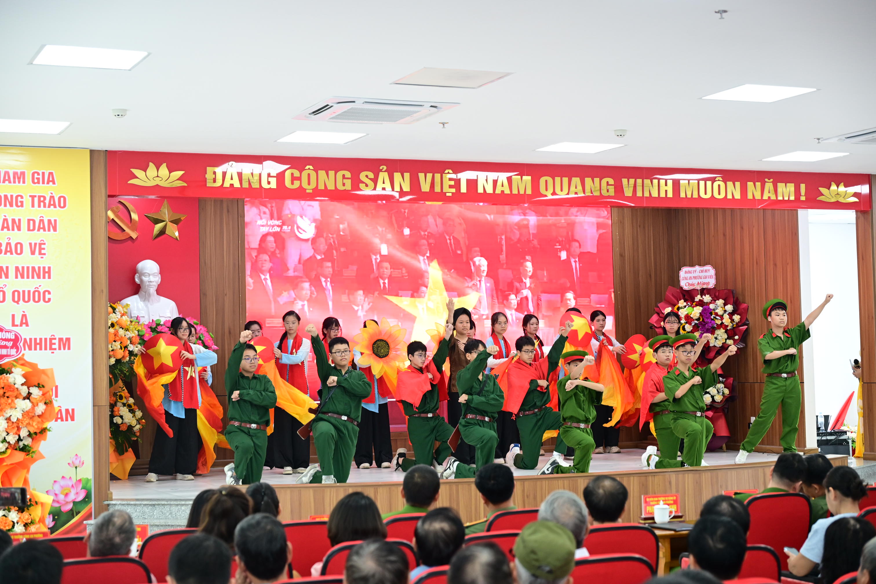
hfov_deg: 33.4
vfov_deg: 22.6
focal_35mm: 60
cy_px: 292
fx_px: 1460
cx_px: 438
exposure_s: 1/160
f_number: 4
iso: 1600
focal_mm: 60
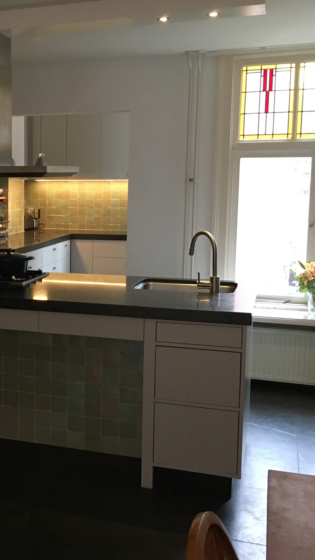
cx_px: -10
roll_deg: +0.1
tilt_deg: -6.8
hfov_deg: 24.2
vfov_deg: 43.7
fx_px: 698
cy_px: 275
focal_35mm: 47
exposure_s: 1/33
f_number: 2.2
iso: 200
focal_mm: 4.15
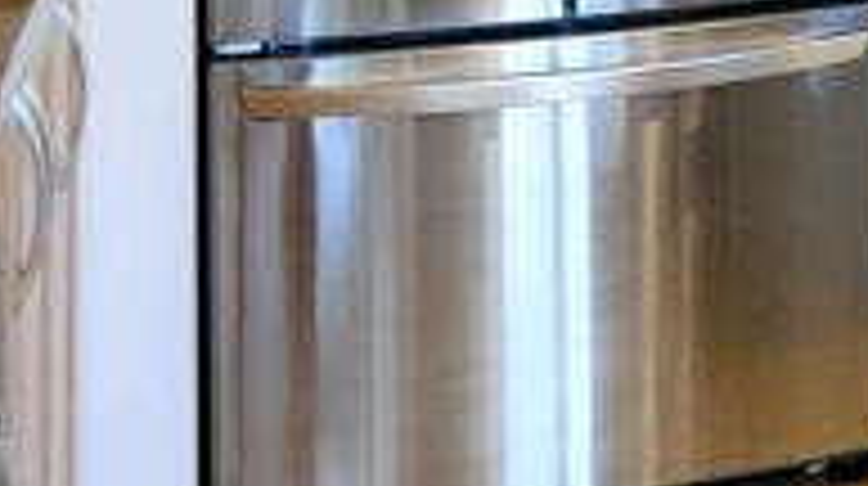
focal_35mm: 92
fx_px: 2110
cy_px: -144
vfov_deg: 12.7
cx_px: 1363
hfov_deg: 19.7
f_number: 2.8
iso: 800
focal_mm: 11
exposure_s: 1/30
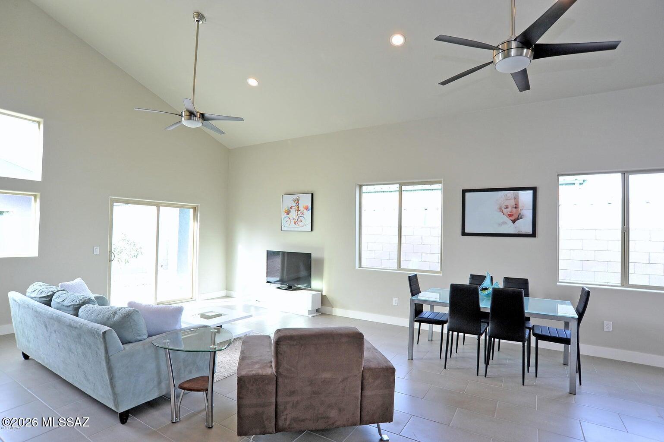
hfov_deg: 90.0
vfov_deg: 67.3
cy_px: 221
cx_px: 332
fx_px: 332
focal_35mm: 18
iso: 640
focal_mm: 18
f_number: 7.1
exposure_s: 1/40
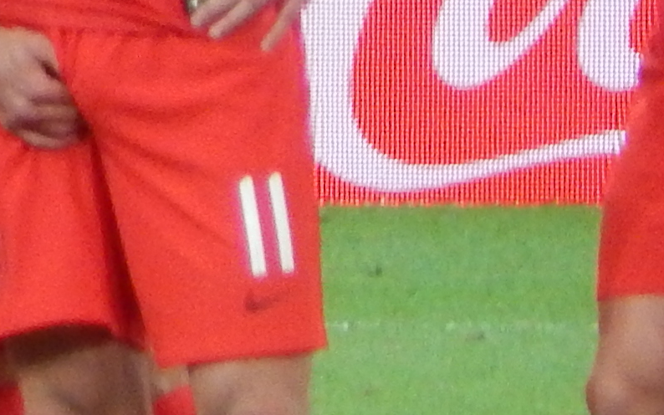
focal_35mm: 3668
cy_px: -338
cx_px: -946
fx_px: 66367
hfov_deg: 0.6
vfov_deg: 0.4
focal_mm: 107.1
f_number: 5.8
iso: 400
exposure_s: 1/100
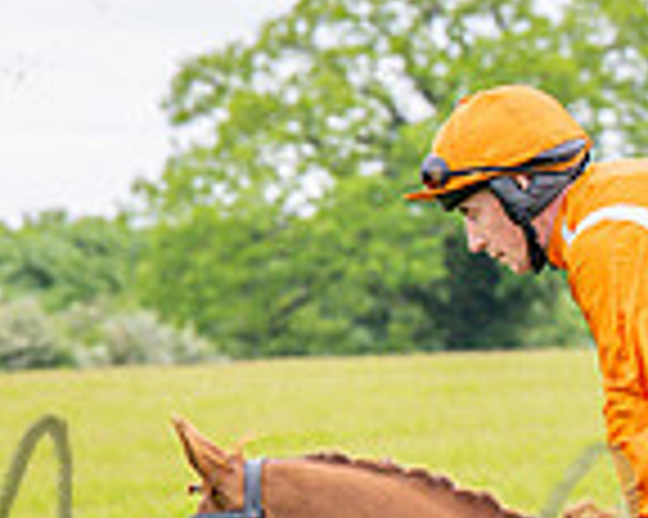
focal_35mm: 518
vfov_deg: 3.0
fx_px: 9928
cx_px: 794
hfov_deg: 3.7
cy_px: 594
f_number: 4.5
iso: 400
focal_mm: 85
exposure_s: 1/1000
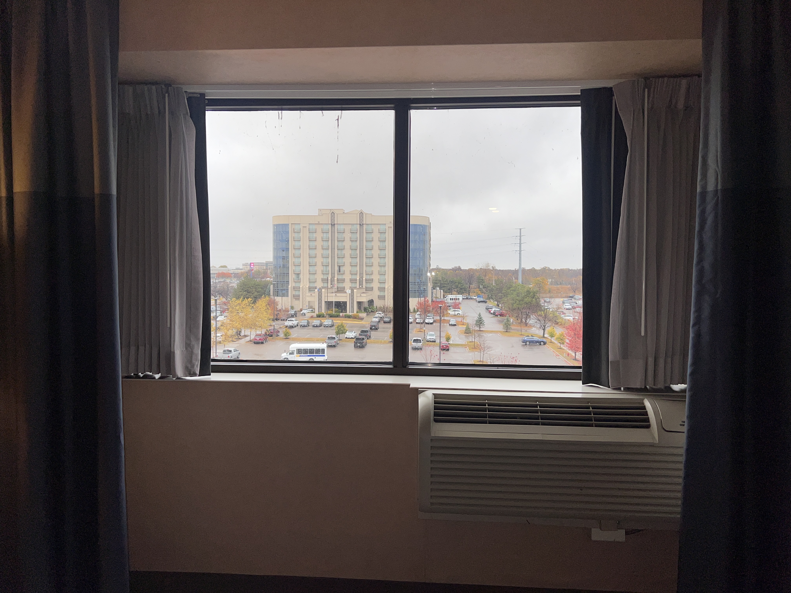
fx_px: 594
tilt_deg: -1.9
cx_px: 396
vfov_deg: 53.1
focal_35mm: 26
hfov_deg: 67.3
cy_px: 296
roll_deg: -0.2
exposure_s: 1/379
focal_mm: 5.7
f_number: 1.5
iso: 32
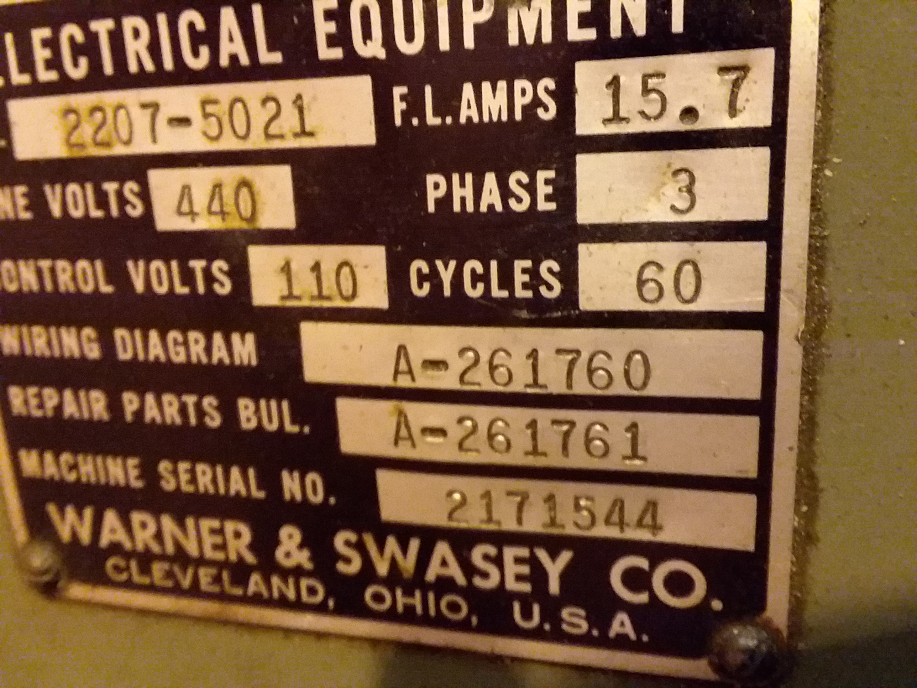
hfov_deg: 61.7
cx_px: 458
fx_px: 768
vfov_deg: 48.2
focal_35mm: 29
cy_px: 344
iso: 500
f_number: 1.9
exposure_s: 1/17
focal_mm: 2.47
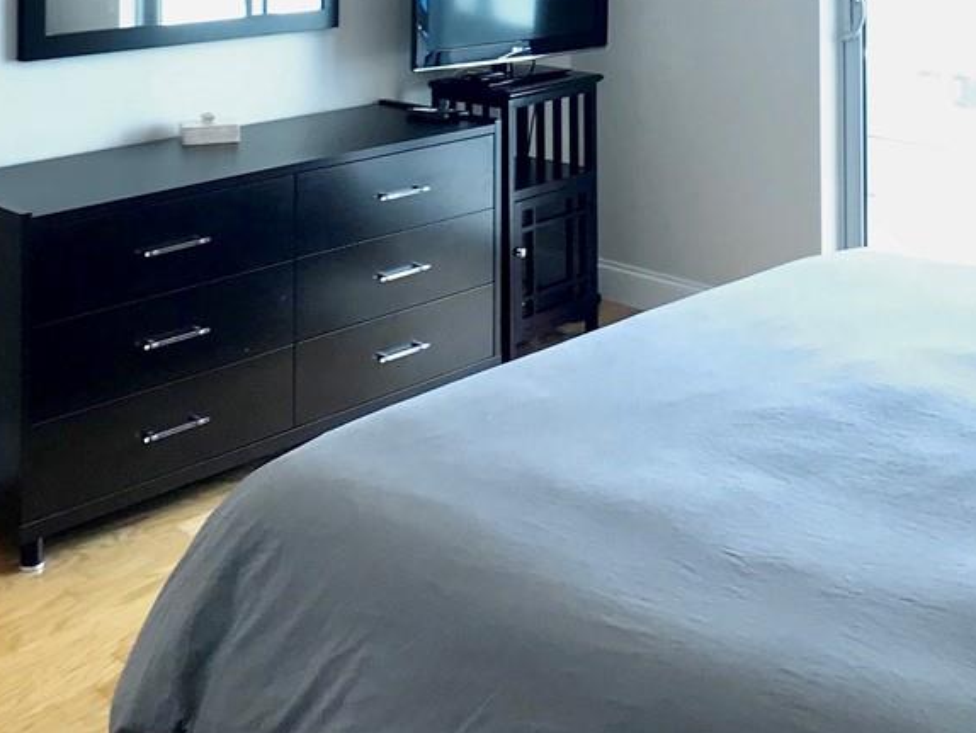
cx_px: 522
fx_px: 2200
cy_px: -162
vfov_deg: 17.9
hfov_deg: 25.0
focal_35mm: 78
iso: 32
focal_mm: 3.99
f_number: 1.8
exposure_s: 1/60
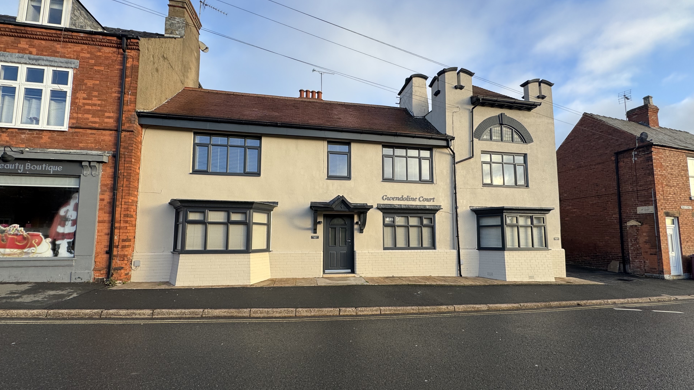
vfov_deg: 66.9
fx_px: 294
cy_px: 214
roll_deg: +2.4
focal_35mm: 16
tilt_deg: +6.2
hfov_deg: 99.4
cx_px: 356
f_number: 2.2
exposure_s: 1/368
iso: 40
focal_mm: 2.22
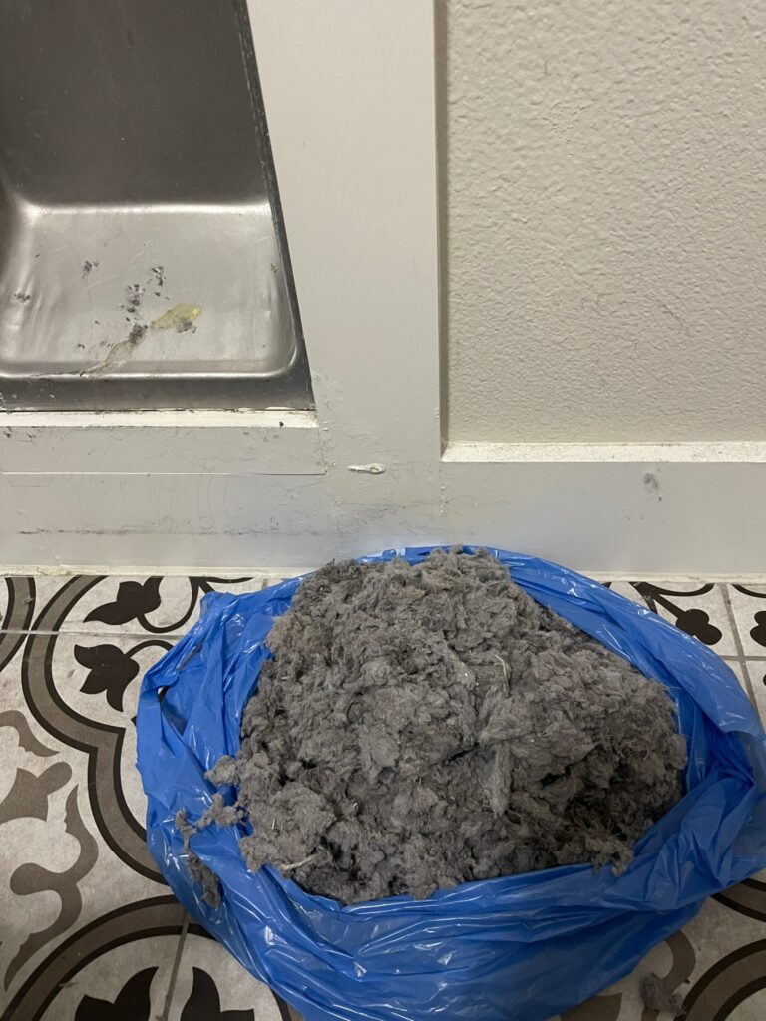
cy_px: 510
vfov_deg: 69.4
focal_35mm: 25
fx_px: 738
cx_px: 383
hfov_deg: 54.9
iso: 500
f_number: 1.6
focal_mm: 5.1
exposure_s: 1/30
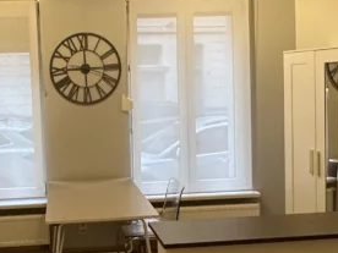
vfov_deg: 28.0
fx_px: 508
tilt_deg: -2.7
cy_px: 109
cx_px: 88
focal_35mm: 52
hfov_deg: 36.1
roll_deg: +2.2
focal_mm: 2.22
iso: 320
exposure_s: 1/100
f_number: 2.2
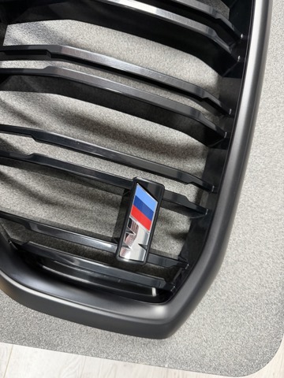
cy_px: 189
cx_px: 142
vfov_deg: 71.6
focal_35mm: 24
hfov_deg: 56.8
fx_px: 263
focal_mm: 6.76
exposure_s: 1/60
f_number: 1.78
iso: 800
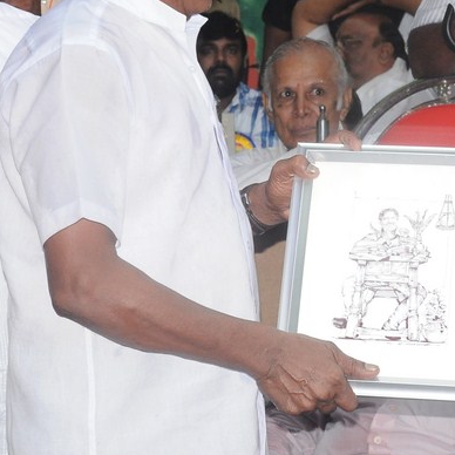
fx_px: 2498
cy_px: 60
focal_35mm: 168
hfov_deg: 10.4
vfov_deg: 10.4
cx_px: 372
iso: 1250
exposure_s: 1/125
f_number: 11
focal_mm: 50
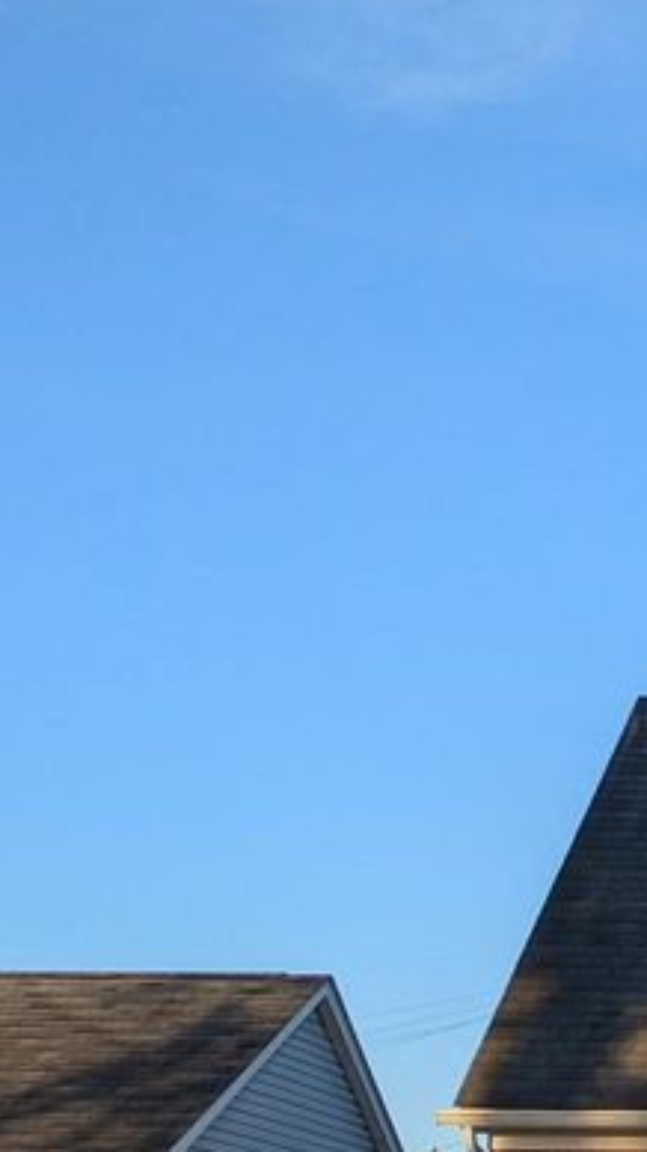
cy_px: 993
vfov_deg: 28.4
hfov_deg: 14.4
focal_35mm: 72
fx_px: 2198
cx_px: 1232
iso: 45
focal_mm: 5.43
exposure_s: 1/923
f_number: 1.89
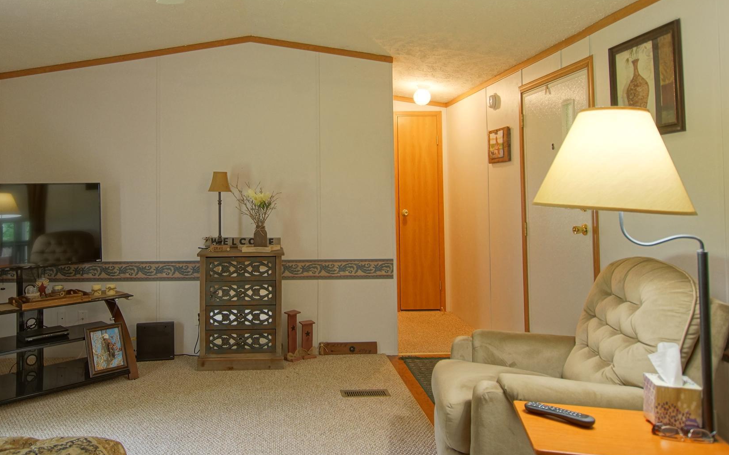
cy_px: 163
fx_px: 569
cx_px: 290
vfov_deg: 43.2
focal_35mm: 29
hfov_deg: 64.7
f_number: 3.5
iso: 400
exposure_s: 1/20
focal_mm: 15
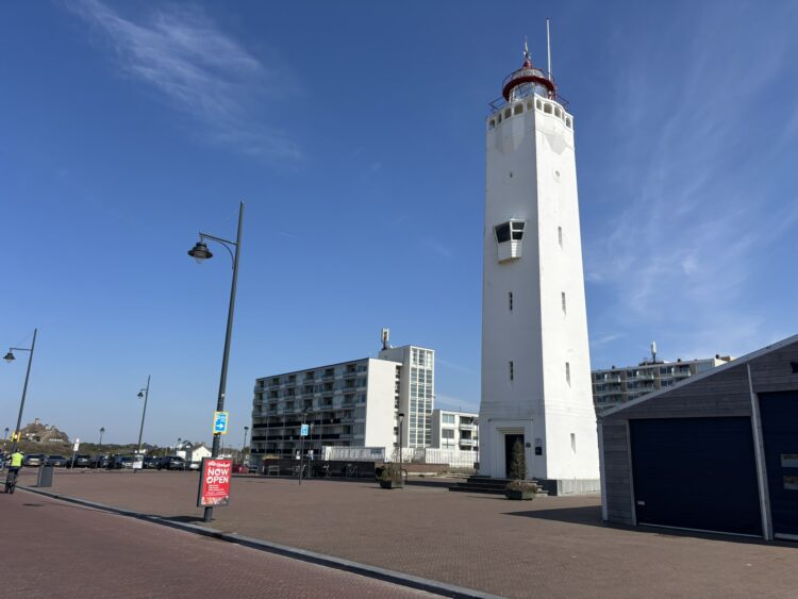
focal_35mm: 26
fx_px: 600
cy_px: 300
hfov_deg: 67.3
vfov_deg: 53.1
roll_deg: -1.3
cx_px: 399
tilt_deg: +14.3
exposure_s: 1/5076
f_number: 1.6
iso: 50
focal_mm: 5.96
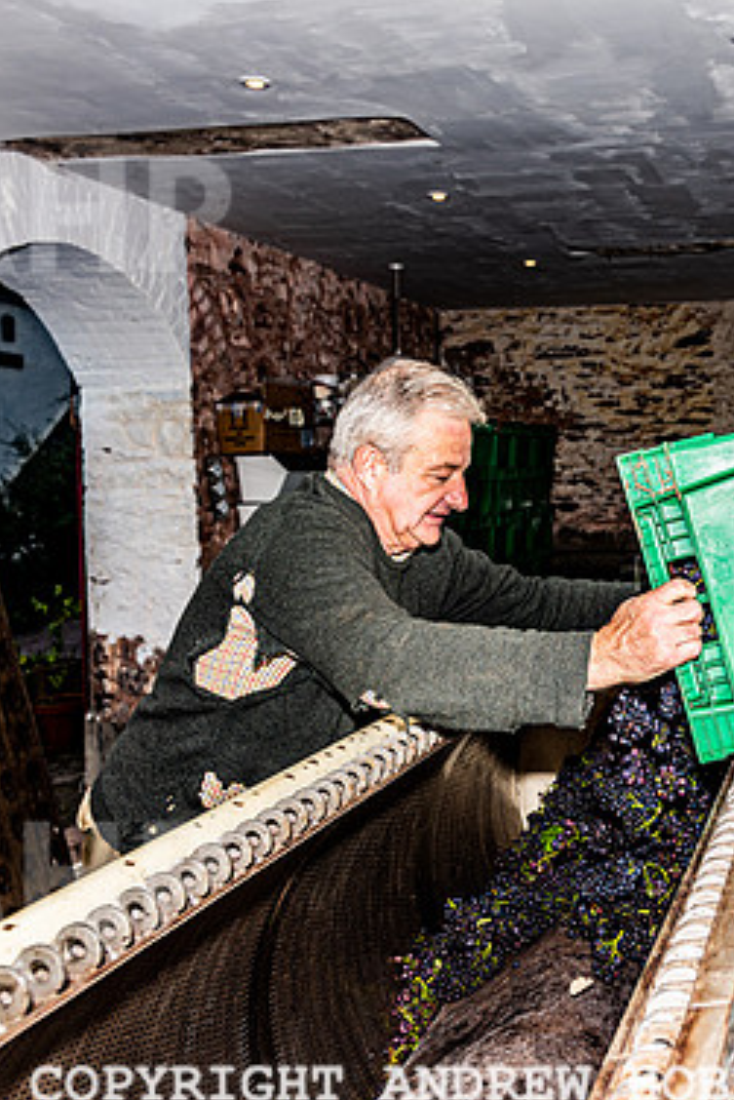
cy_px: 563
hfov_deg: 34.4
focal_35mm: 37
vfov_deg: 51.9
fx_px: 1130
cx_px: 626
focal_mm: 24
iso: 64
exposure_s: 1/250
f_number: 5
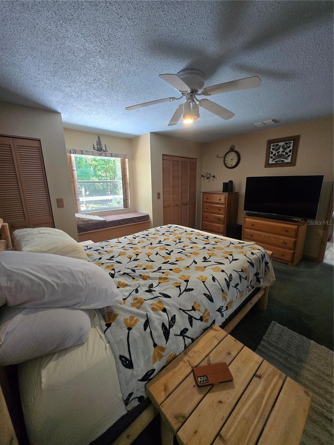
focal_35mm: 13
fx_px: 167
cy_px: 222
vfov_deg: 106.2
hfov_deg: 89.9
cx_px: 167
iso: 250
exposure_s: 1/60
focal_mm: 1.7
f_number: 2.2
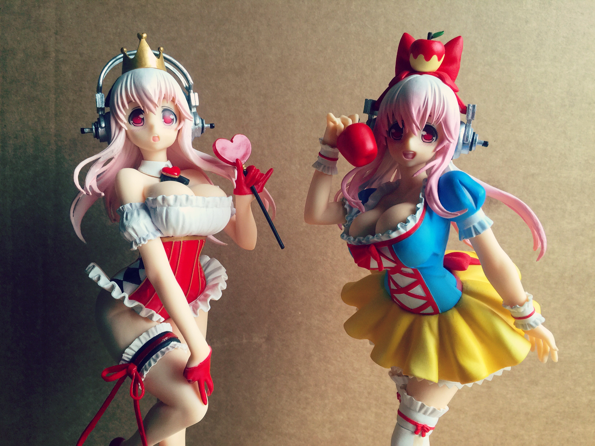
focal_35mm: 29
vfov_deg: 48.2
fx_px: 498
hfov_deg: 61.7
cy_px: 223
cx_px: 298
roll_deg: -4.1
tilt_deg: -1.1
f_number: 2.2
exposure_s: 1/33
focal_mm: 4.15
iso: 64
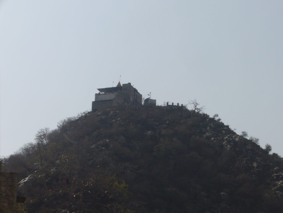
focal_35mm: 105
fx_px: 858
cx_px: 142
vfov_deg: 14.1
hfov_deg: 18.7
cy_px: 106
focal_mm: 17.4
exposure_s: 1/500
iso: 80
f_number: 10
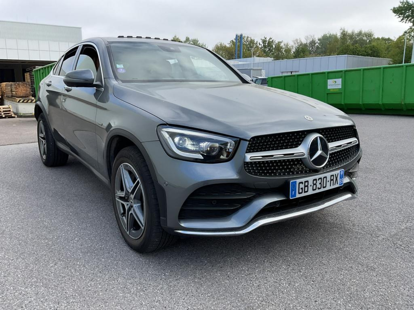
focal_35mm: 29
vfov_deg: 48.2
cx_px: 207
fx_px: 347
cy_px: 155
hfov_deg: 61.7
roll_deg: -1.7
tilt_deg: -9.8
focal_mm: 3
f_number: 1.8
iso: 16
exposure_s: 1/593
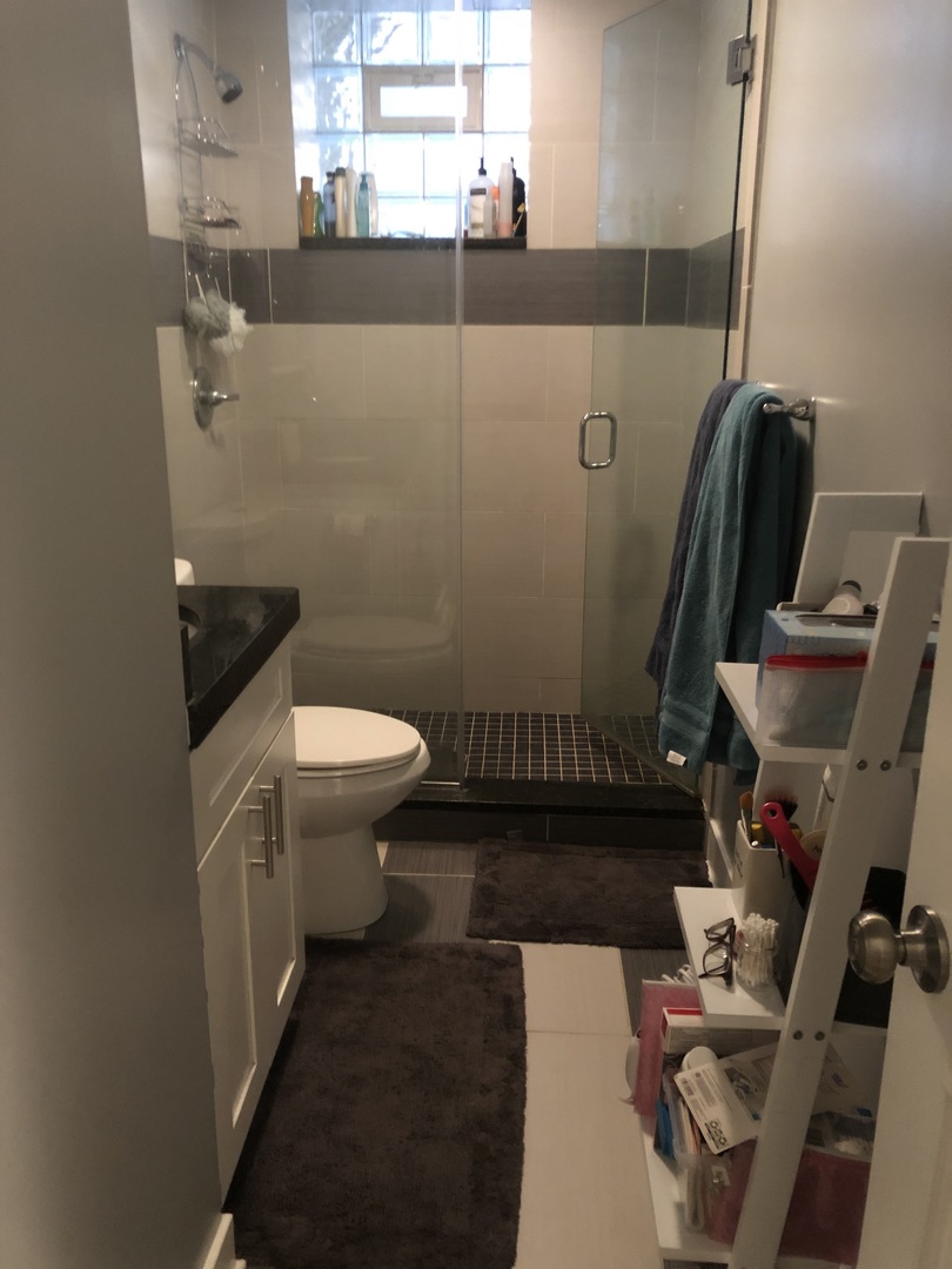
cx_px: 476
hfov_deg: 49.7
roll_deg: -0.5
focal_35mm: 28
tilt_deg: -16.1
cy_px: 634
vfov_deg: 63.4
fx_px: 1027
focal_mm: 4
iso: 100
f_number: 1.8
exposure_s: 1/4
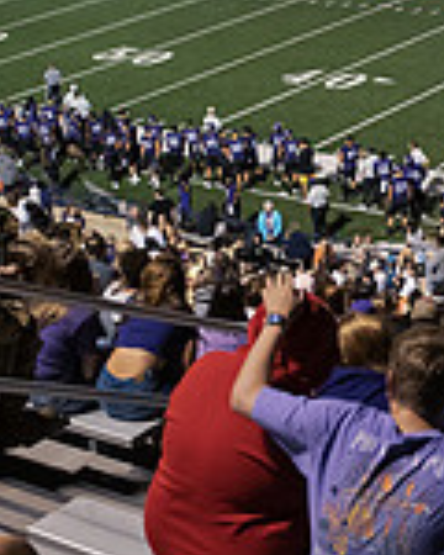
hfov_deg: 17.2
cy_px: 228
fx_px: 1429
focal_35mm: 87
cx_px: 448
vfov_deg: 22.0
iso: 4000
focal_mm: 24
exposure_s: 1/400
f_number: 4
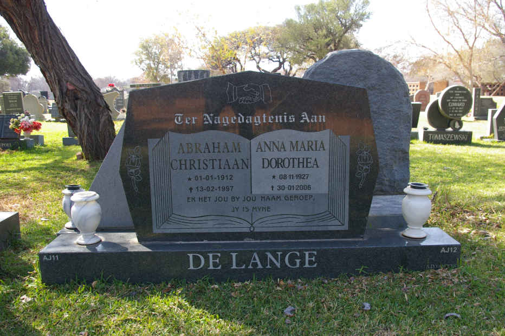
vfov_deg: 38.3
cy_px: 168
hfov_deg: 55.1
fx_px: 484
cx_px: 252
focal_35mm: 34
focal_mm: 23
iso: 200
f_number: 6.7
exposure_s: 1/90
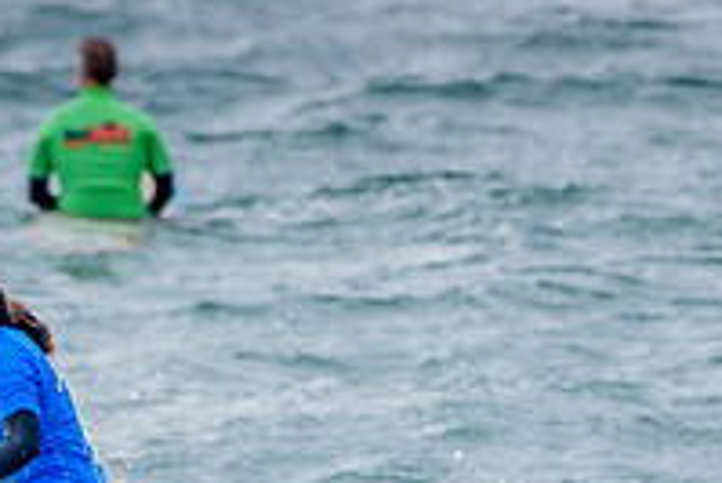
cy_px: 587
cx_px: -5
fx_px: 35904
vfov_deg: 0.8
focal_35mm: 1789
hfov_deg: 1.2
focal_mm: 500
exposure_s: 1/2000
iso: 500
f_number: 5.6
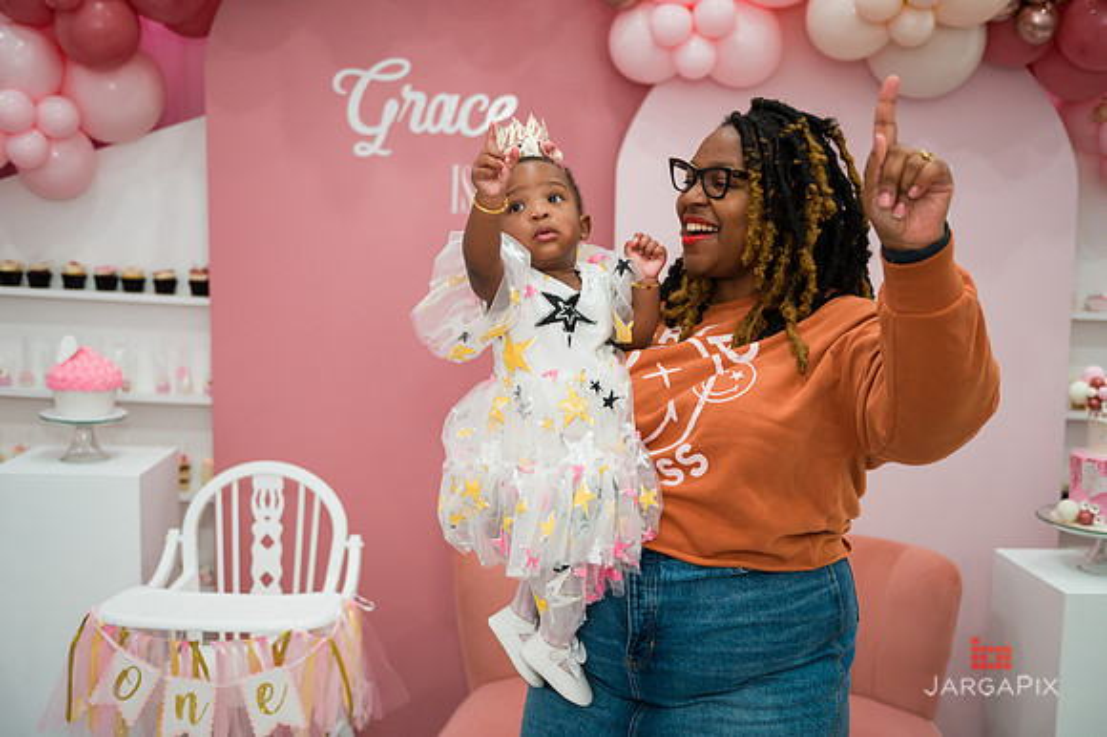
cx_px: 554
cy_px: 368
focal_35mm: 38
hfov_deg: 50.7
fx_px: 1168
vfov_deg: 35.0
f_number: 3.2
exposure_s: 1/200
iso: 800
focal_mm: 38
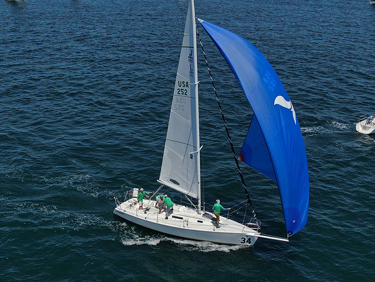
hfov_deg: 39.7
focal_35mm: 48
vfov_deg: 30.3
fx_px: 520
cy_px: 141
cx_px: 188
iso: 100
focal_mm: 8.6
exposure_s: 1/1600
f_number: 3.8
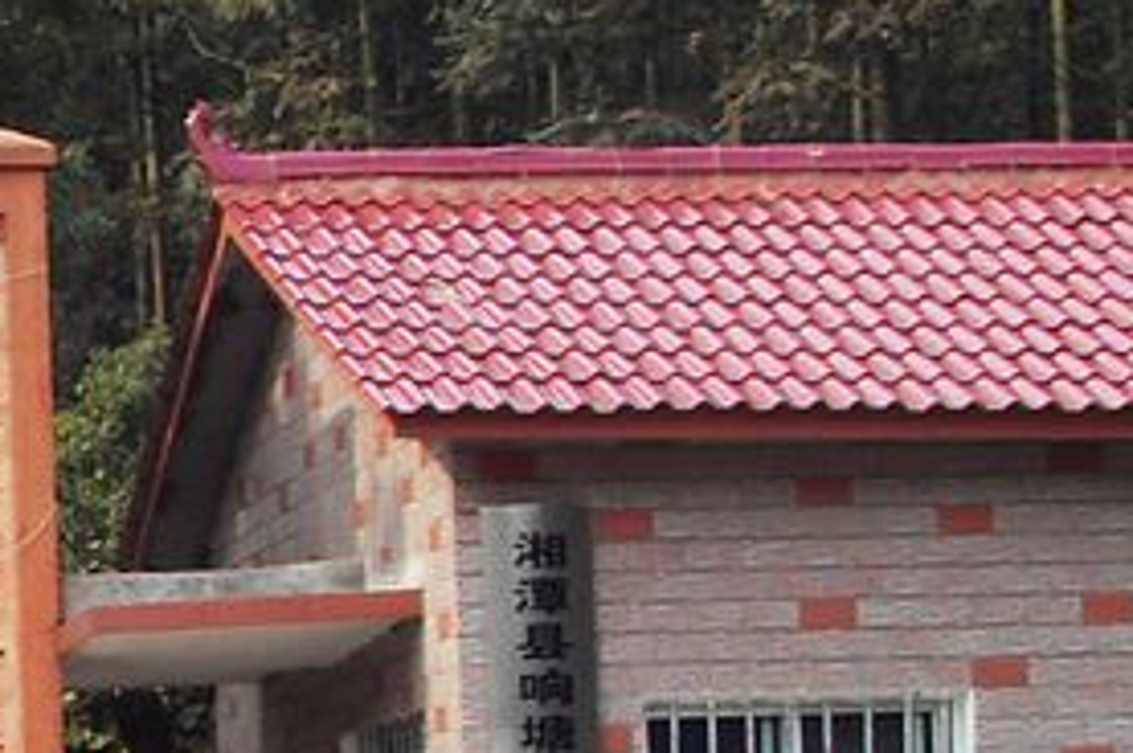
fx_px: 5533
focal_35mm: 176
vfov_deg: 7.7
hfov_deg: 11.0
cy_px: 880
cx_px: -781
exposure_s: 1/125
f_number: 6.2
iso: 80
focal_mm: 6.6
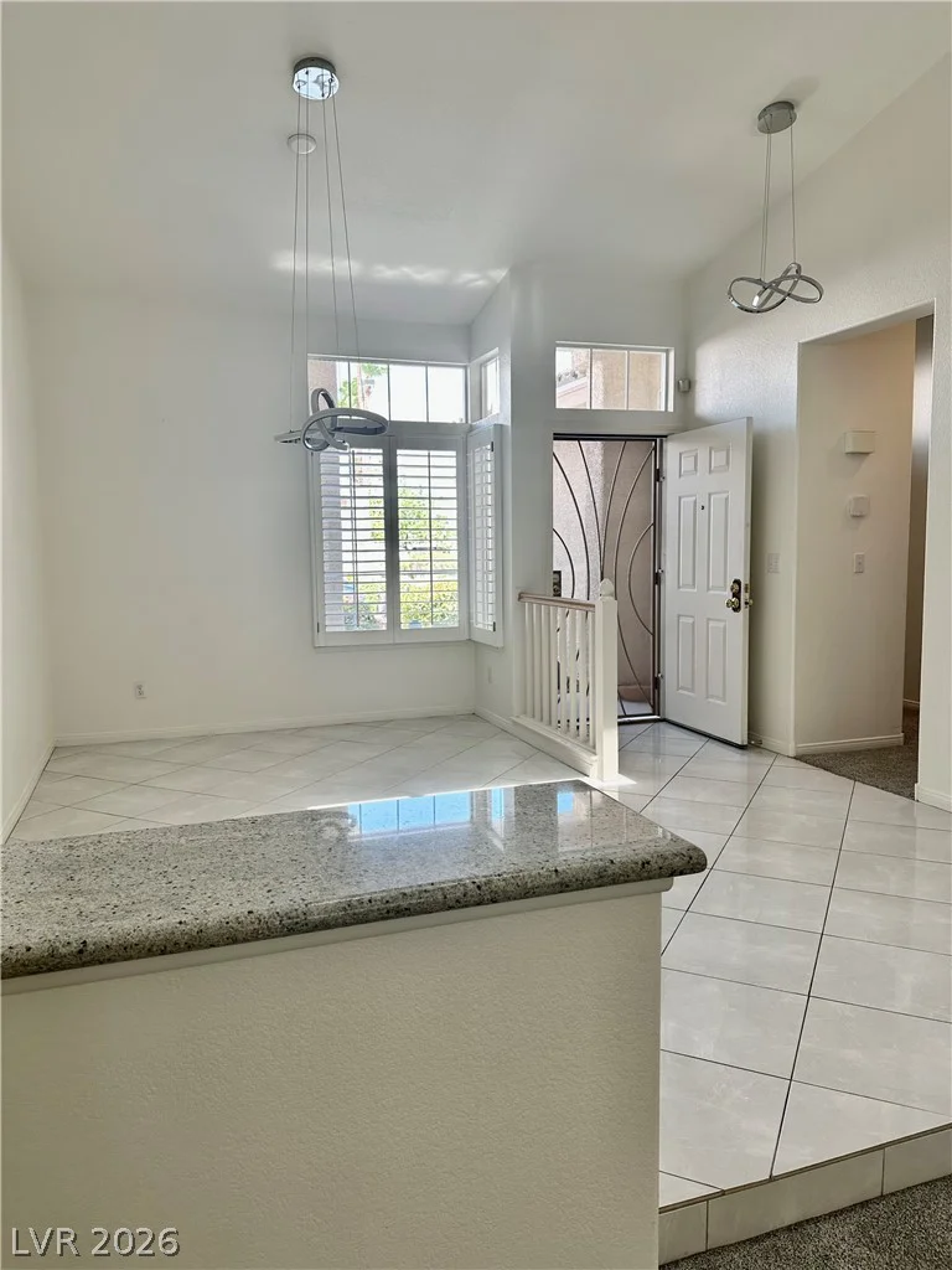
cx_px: 476
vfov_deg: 71.6
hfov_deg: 56.8
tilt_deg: -3.8
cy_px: 635
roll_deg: +0.3
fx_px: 880
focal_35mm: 24
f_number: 1.78
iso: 80
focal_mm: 6.86
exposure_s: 1/163
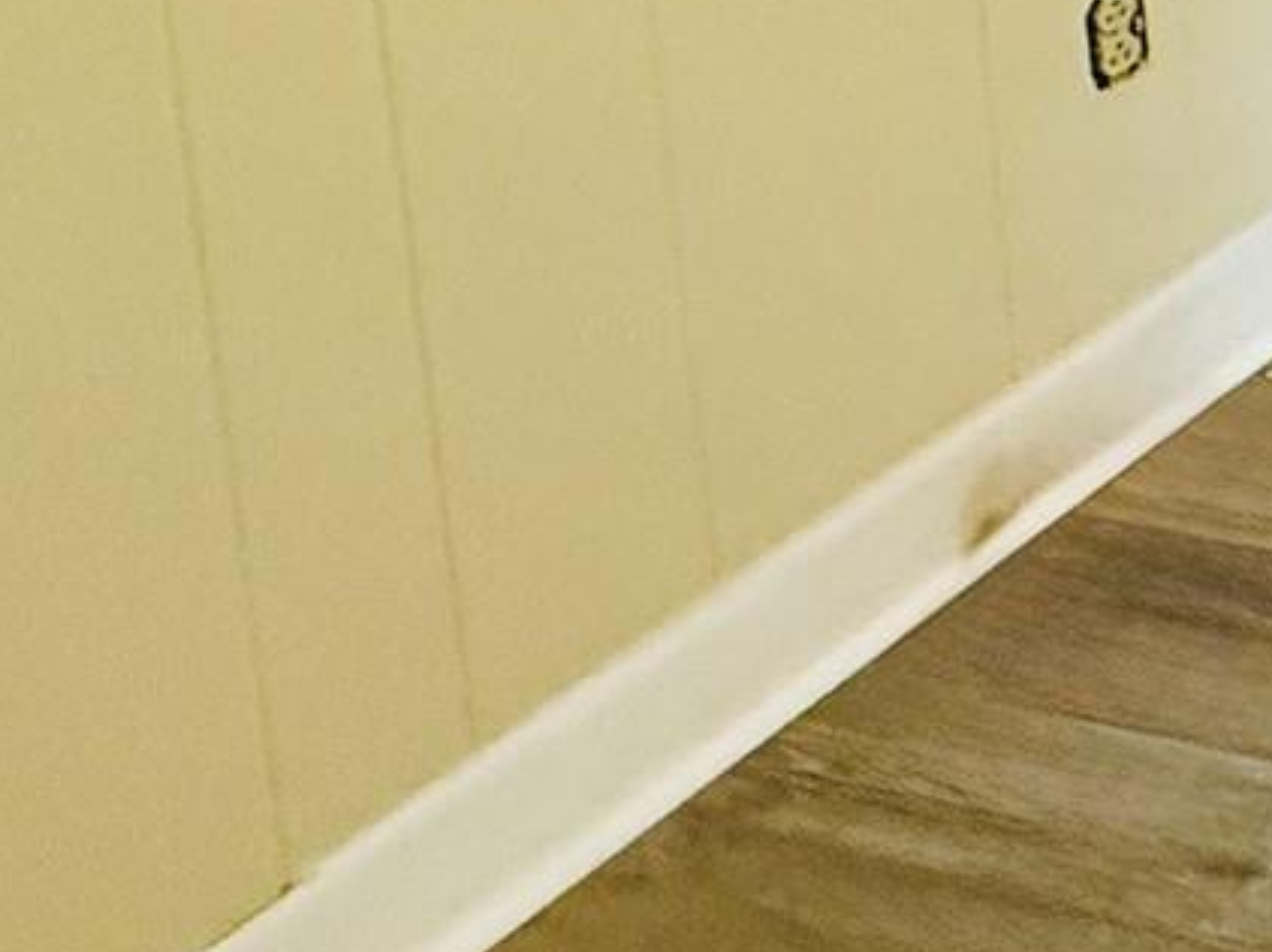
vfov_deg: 16.4
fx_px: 2497
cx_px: 2833
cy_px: -961
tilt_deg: -6.0
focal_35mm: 68
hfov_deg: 16.6
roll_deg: +0.5
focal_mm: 2.22
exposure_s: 1/60
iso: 320
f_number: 2.2
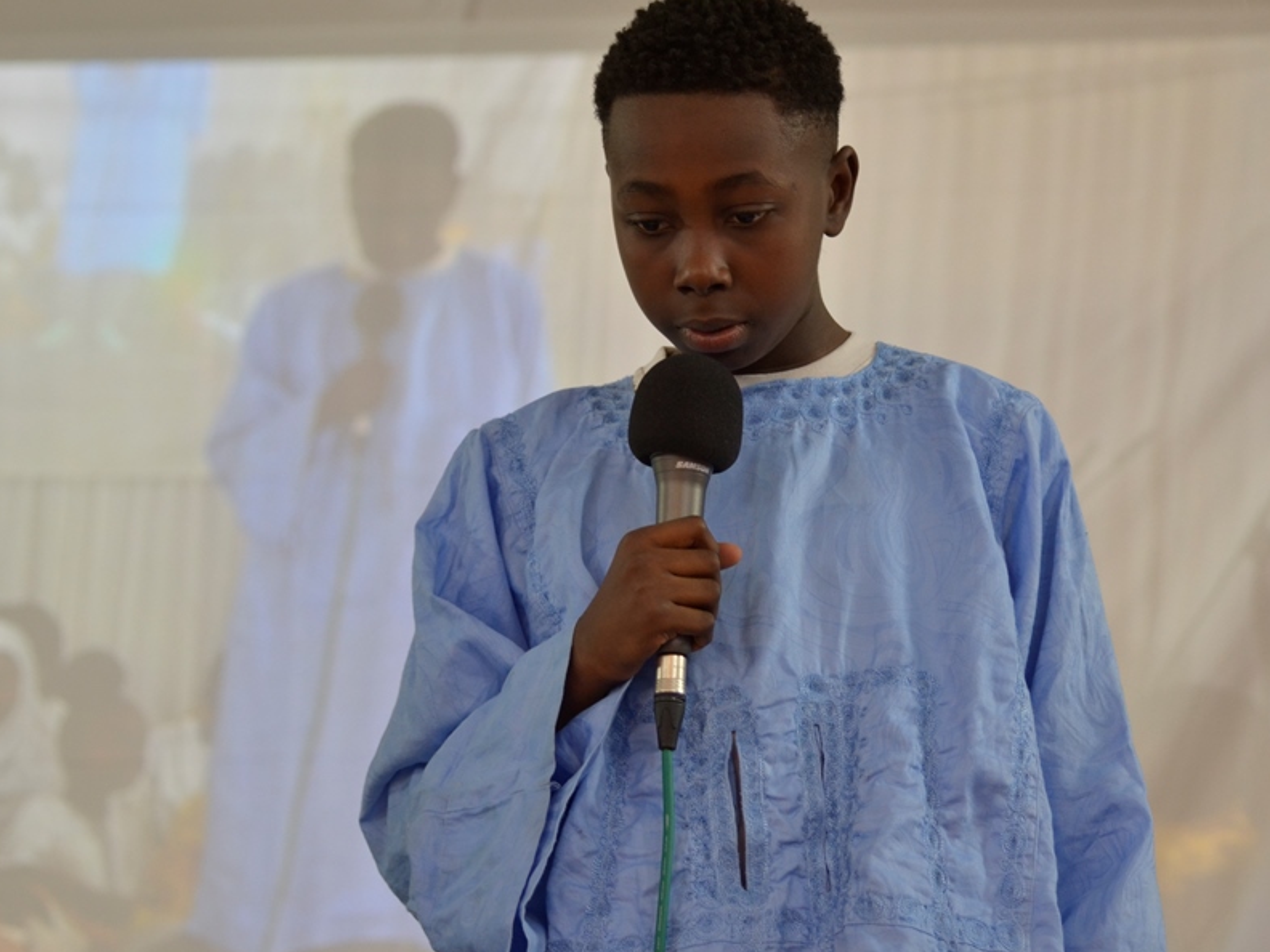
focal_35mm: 160
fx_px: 5870
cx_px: 810
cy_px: 505
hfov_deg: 12.3
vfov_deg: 9.3
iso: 640
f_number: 4
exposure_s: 1/50
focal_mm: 86
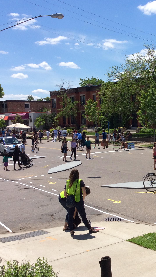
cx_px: 163
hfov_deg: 23.2
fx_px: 360
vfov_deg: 42.1
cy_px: 139
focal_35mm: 49
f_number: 2.4
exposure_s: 1/1845
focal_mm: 3.3
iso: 32
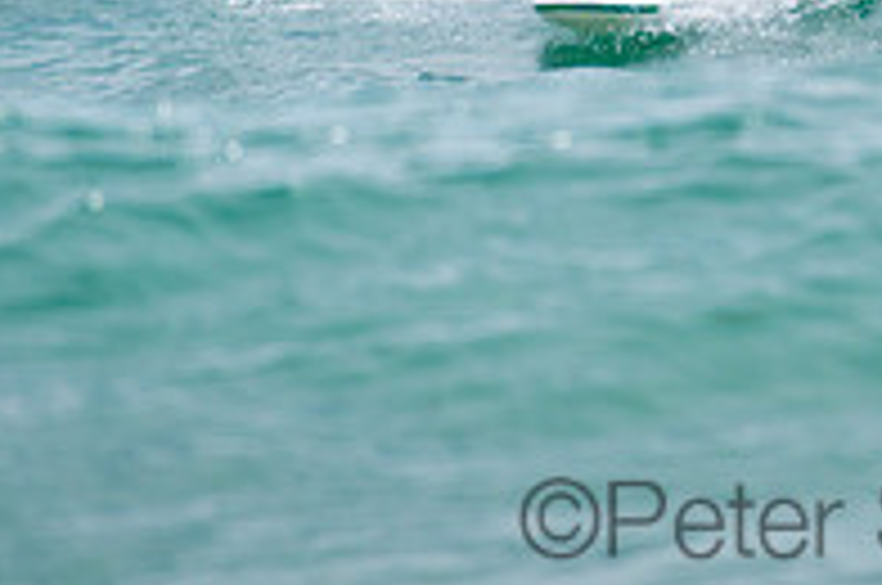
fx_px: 44443
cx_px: 1162
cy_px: -423
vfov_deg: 0.8
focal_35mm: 1817
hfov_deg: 1.1
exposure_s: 1/2000
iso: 200
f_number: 5.6
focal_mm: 500
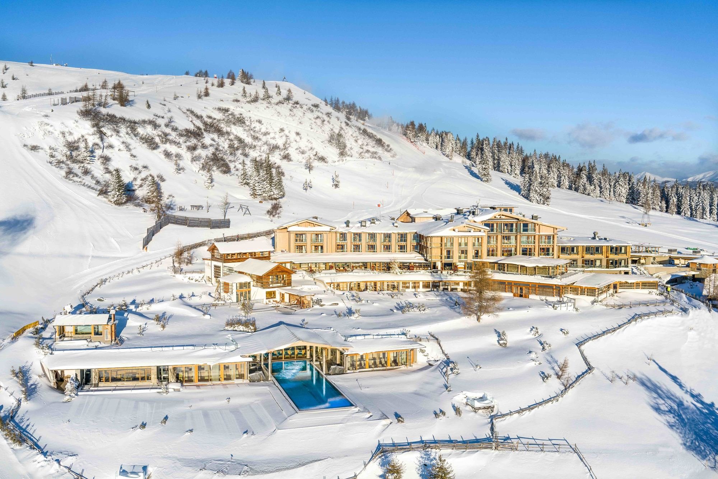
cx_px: 359
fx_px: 698
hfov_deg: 54.4
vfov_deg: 37.9
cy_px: 240
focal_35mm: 35
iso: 100
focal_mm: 35
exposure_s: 1/800
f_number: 8
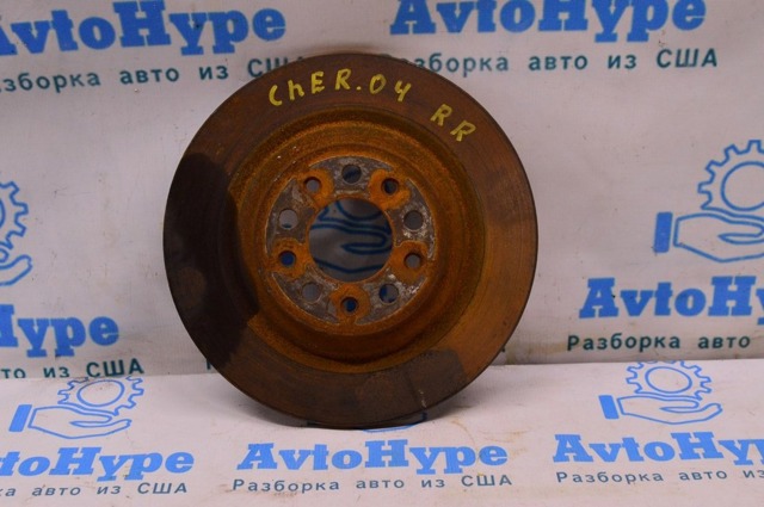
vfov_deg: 26.4
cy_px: 254
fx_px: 1081
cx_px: 382
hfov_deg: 38.9
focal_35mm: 51
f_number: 8
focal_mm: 34
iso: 1600
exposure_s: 1/125
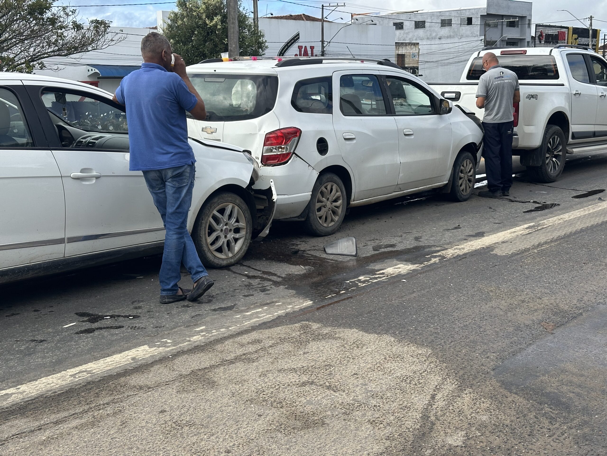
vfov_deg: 30.3
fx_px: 842
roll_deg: +0.9
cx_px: 304
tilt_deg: -9.5
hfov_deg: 39.7
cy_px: 228
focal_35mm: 48
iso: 64
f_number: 1.78
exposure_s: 1/2160
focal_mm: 6.86
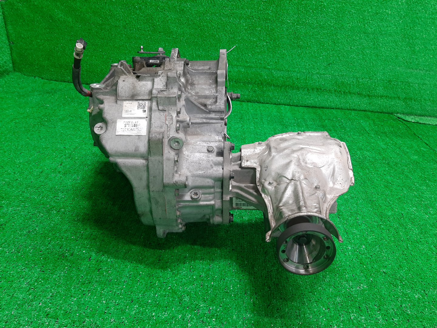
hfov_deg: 67.3
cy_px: 164
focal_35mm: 26
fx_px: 328
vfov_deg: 53.1
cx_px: 218
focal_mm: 3.93
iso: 121
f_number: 1.7
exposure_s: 1/50
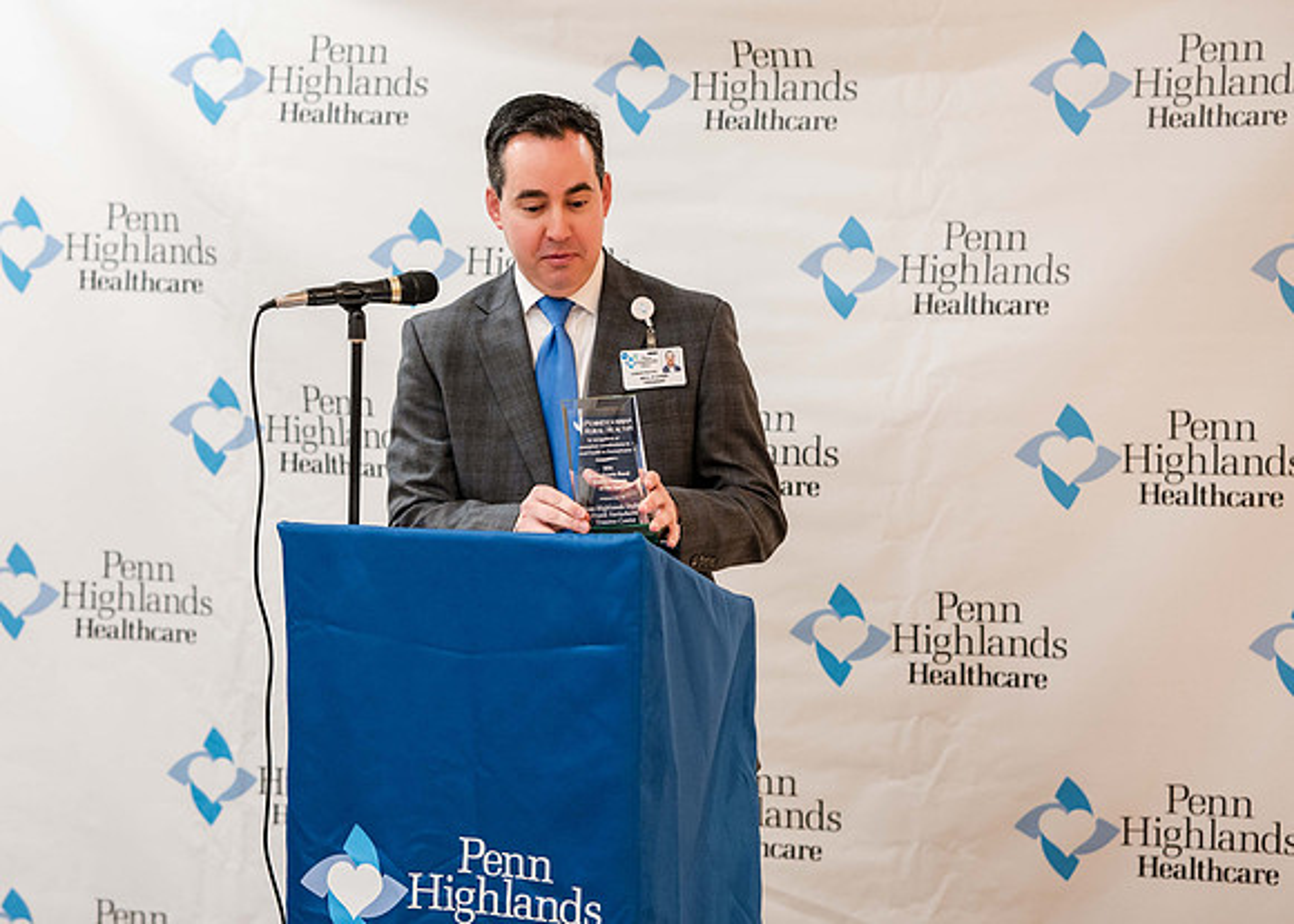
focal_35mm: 113
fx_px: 4144
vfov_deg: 12.7
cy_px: 353
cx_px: 544
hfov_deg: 17.7
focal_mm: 85
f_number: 2.8
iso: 2500
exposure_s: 1/250
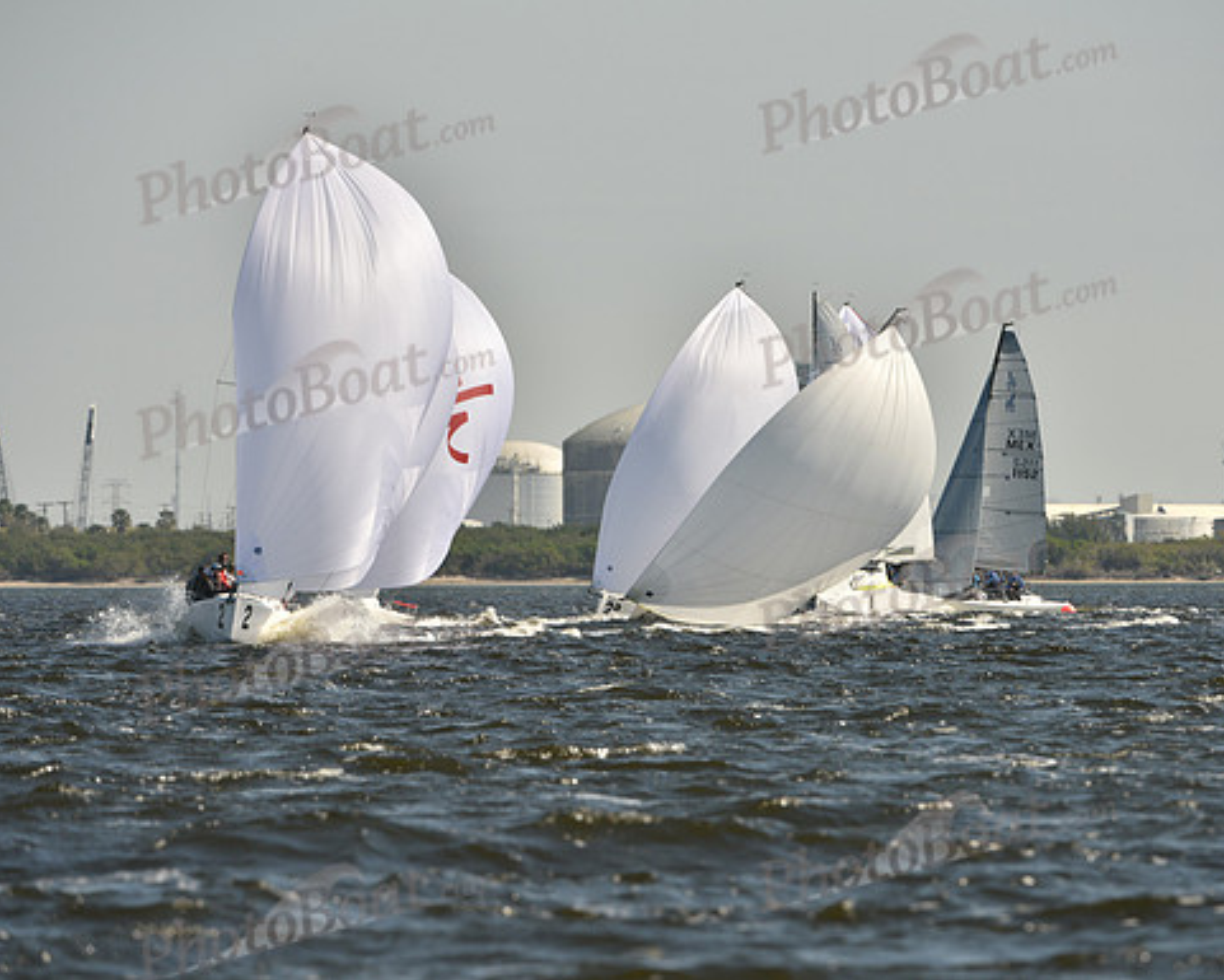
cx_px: 629
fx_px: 13950
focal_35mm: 385
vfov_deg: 4.0
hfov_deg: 5.0
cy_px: 490
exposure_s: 1/1250
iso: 250
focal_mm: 340
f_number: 7.1
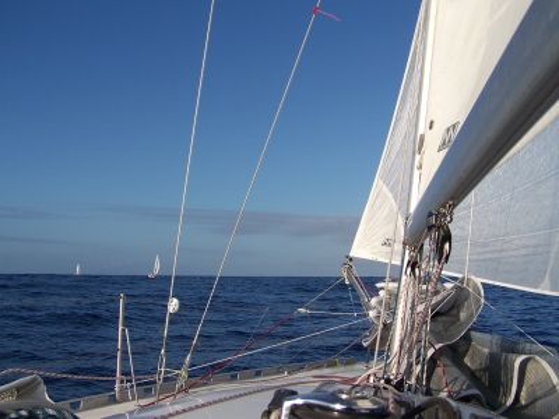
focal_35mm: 38
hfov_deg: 49.0
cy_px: 210
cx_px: 280
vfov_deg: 37.7
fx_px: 614
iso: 64
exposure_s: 1/800
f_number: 4
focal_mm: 6.3
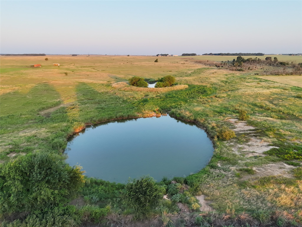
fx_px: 209
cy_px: 114
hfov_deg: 71.6
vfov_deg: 56.8
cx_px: 151
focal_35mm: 24
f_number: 1.7
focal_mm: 6.72
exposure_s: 1/800
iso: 310
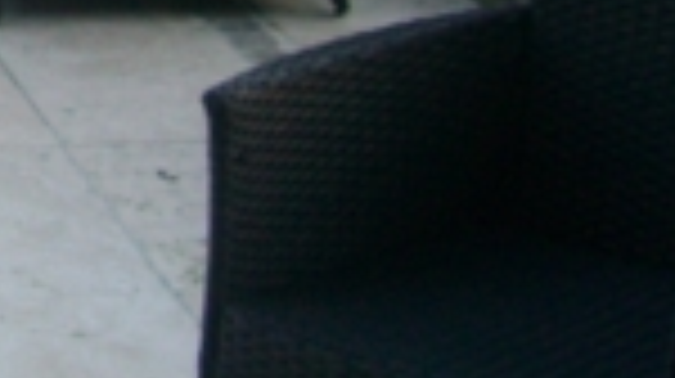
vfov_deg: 6.5
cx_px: -338
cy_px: -495
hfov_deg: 11.7
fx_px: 3165
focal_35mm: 177
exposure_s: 1/60
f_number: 2.8
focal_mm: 7.9
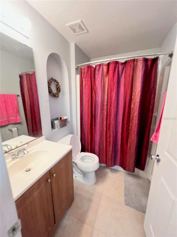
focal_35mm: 13
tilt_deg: -7.3
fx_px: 89
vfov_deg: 106.2
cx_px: 88
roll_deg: +0.1
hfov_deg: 89.9
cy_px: 118
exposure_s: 1/30
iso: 1250
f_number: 1.8
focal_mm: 1.57
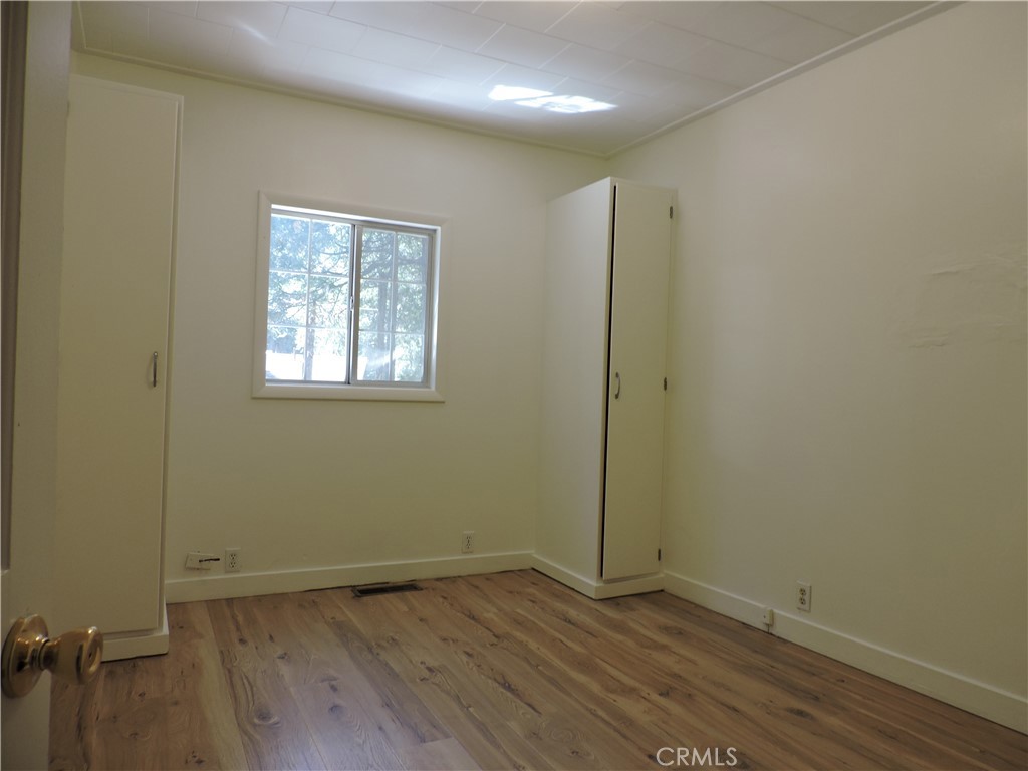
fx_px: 713
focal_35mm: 24
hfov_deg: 71.6
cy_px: 386
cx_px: 514
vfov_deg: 56.8
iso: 100
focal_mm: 4.3
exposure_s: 1/40
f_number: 3
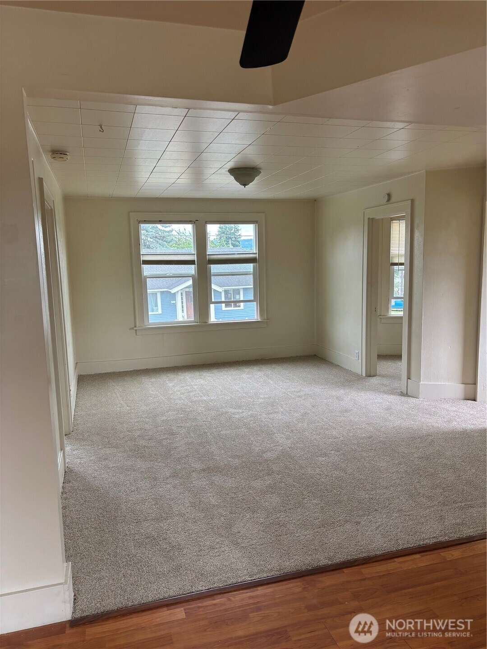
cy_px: 324
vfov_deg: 67.3
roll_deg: +0.8
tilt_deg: -7.1
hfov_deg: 53.1
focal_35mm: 26
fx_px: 488
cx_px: 244
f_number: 1.6
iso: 64
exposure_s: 1/121
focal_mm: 5.96
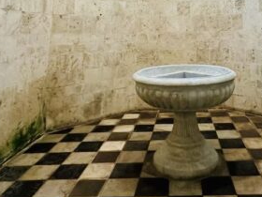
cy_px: -27
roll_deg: +1.0
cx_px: 184
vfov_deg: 34.4
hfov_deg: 51.2
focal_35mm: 35
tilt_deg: +11.9
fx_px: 265
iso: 250
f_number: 2.2
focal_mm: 2.22
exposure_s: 1/60
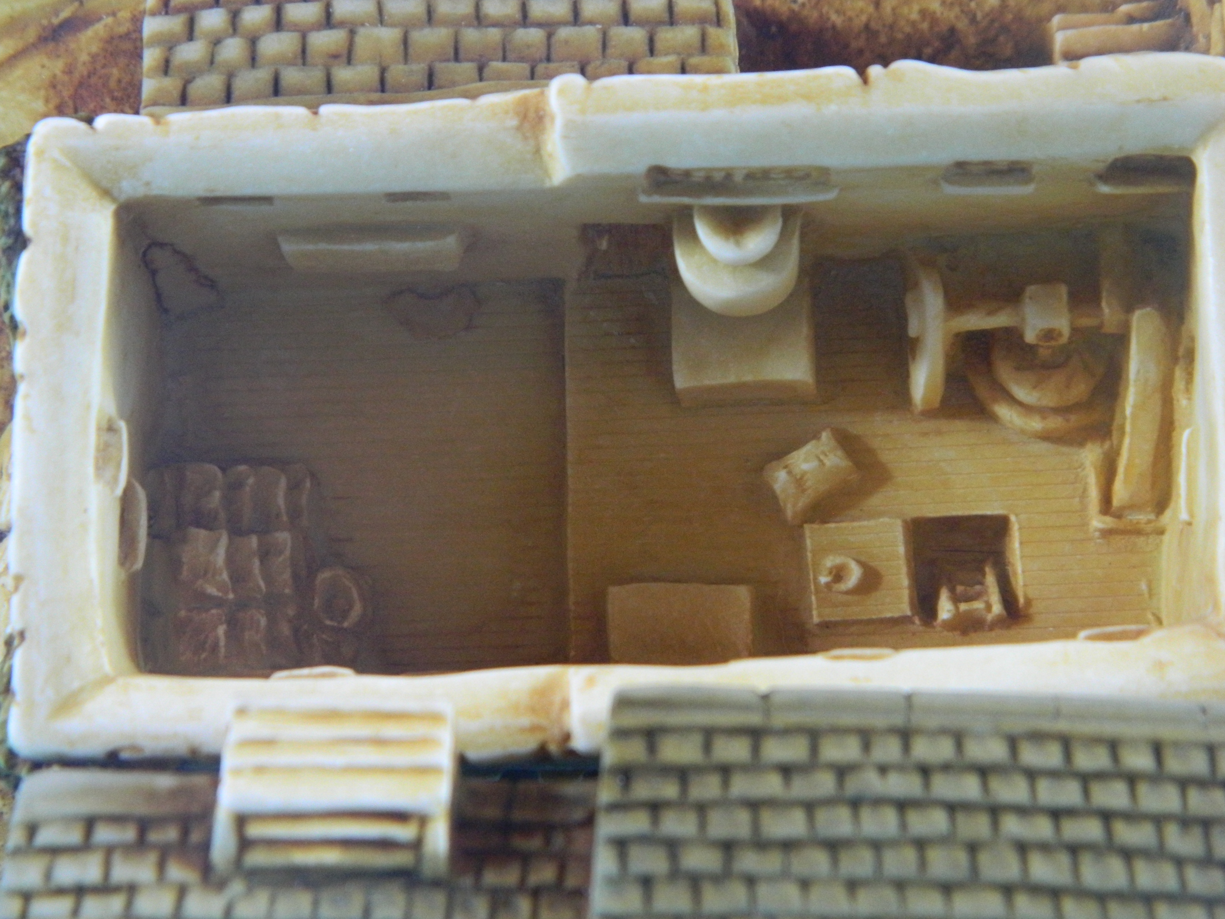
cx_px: 612
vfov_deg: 11.5
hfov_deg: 15.3
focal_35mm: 129
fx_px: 4565
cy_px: 460
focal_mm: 23.2
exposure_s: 1/15
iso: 400
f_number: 4.7
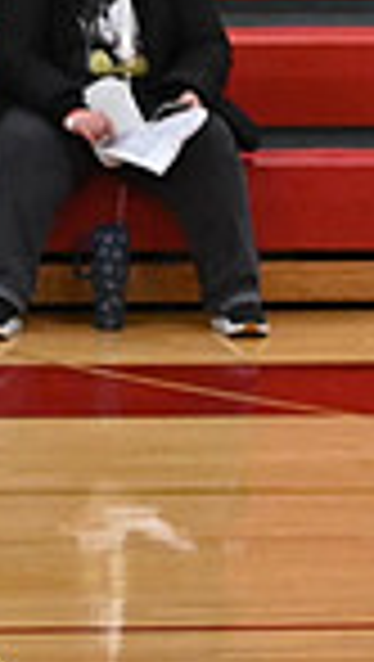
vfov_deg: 3.7
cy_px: 579
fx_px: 10319
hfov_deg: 2.1
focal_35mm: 587
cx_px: -838
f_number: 4
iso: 6400
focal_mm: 95
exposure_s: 1/400
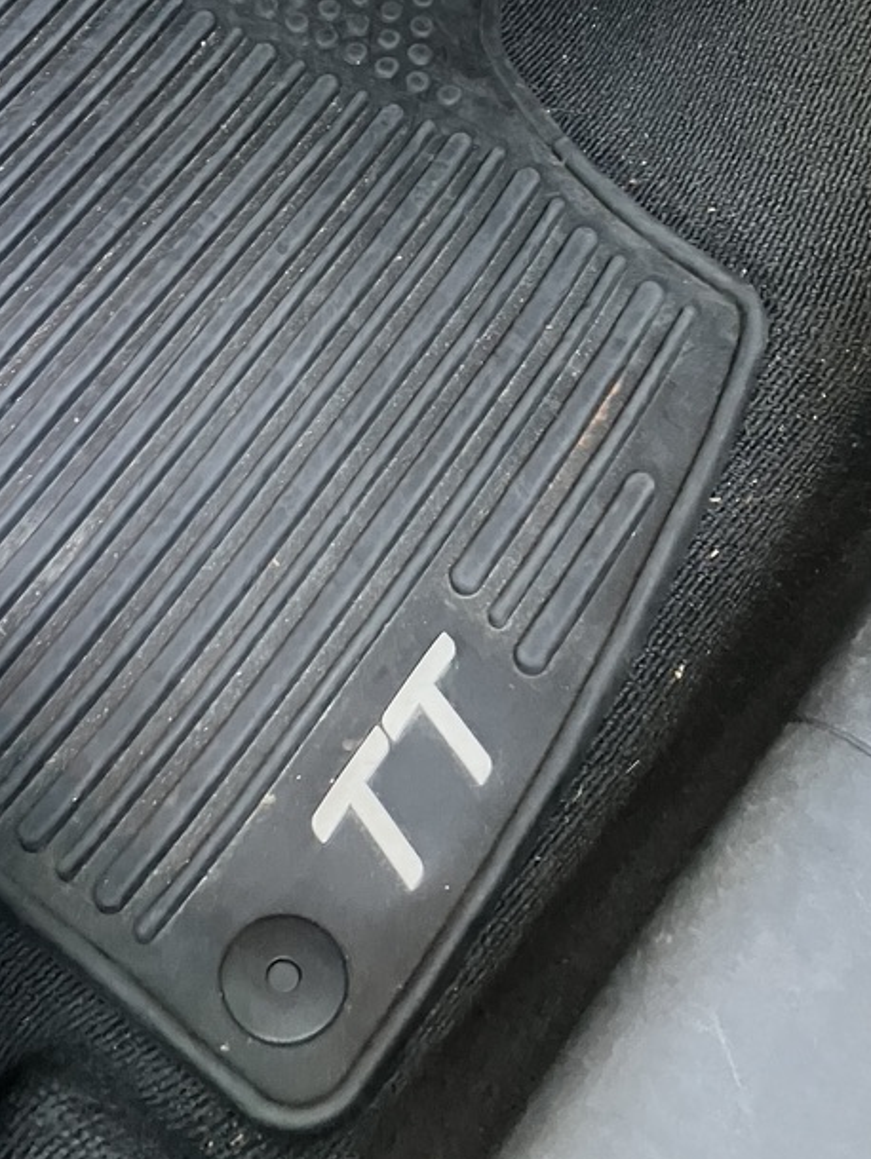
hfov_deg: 30.5
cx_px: 236
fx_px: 1576
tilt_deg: -58.8
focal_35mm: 47
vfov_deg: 38.7
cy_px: 213
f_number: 1.8
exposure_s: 1/23
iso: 640
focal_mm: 3.99
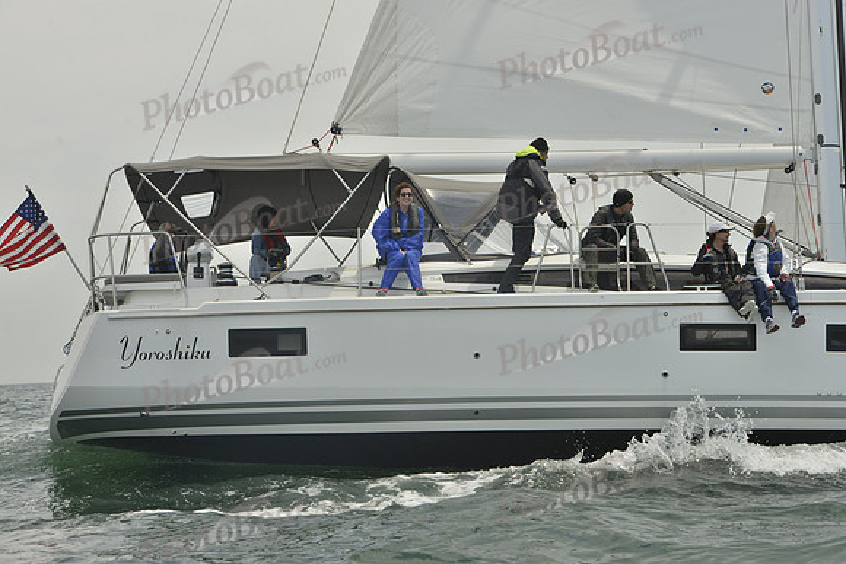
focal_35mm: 86
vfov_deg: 15.9
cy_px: 282
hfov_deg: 23.6
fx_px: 2021
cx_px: 423
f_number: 11
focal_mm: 86
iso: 560
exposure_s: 1/1250
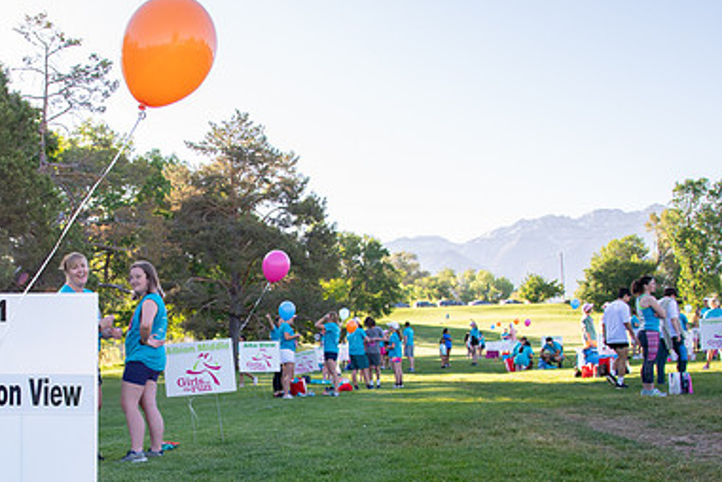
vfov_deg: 29.8
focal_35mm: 44
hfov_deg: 42.9
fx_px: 882
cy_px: 384
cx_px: 169
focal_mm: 24
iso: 500
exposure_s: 1/200
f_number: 9
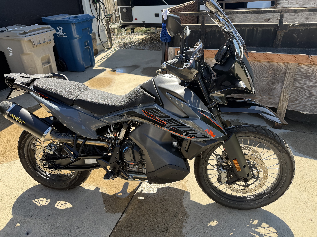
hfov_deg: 71.6
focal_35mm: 24
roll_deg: +4.9
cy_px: 118
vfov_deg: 56.8
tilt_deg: -30.4
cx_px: 158
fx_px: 220
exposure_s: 1/1211
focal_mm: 6.76
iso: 100
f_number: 1.78
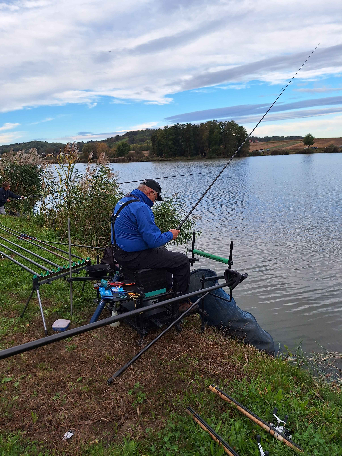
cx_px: 171
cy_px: 228
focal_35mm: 23
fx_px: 303
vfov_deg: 73.9
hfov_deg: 58.9
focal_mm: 5.54
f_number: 1.8
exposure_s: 1/683
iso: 40
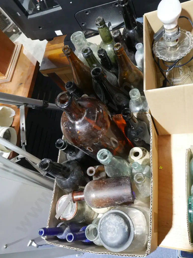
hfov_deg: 49.7
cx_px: 96
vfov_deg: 63.4
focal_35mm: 28
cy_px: 129
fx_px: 208
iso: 3200
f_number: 8
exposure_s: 1/40
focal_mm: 14
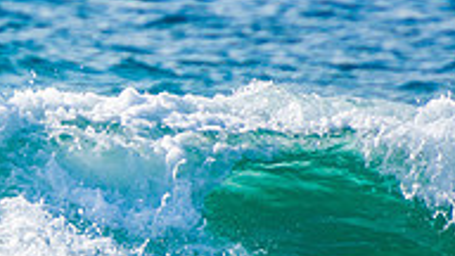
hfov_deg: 1.1
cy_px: 255
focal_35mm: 1897
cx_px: -190
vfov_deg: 0.6
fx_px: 22887
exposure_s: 1/2000
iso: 450
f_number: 5.6
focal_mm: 400
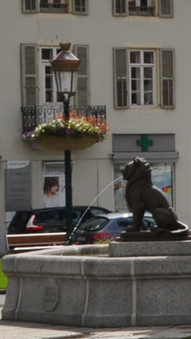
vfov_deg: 9.9
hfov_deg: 4.9
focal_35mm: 218
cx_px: 838
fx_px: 1962
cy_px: 82
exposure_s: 1/400
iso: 200
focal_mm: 24
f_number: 10
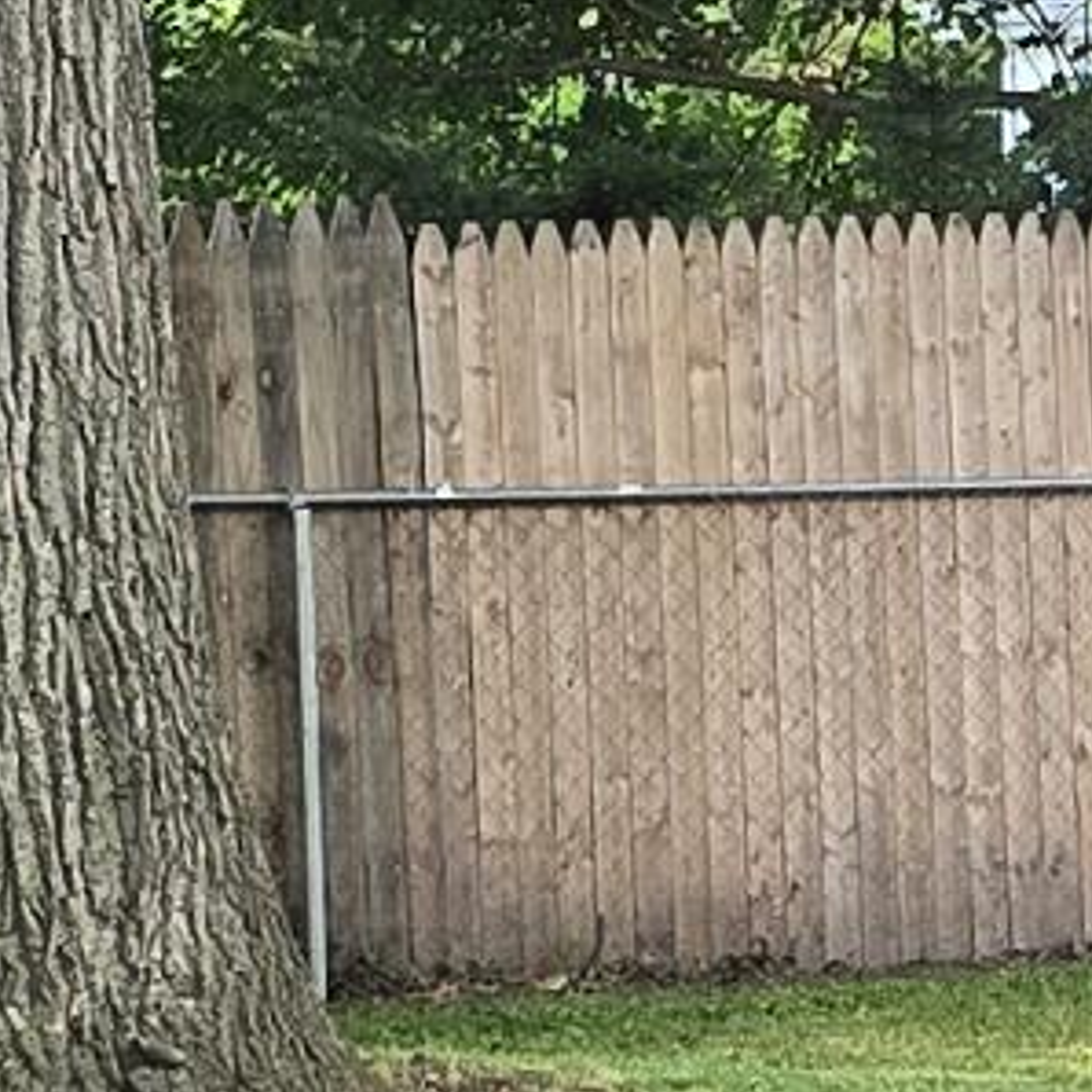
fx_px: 7317
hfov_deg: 8.4
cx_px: 1590
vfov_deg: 8.5
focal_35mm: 205
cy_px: 883
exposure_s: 1/180
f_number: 1.7
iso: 160
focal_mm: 6.3
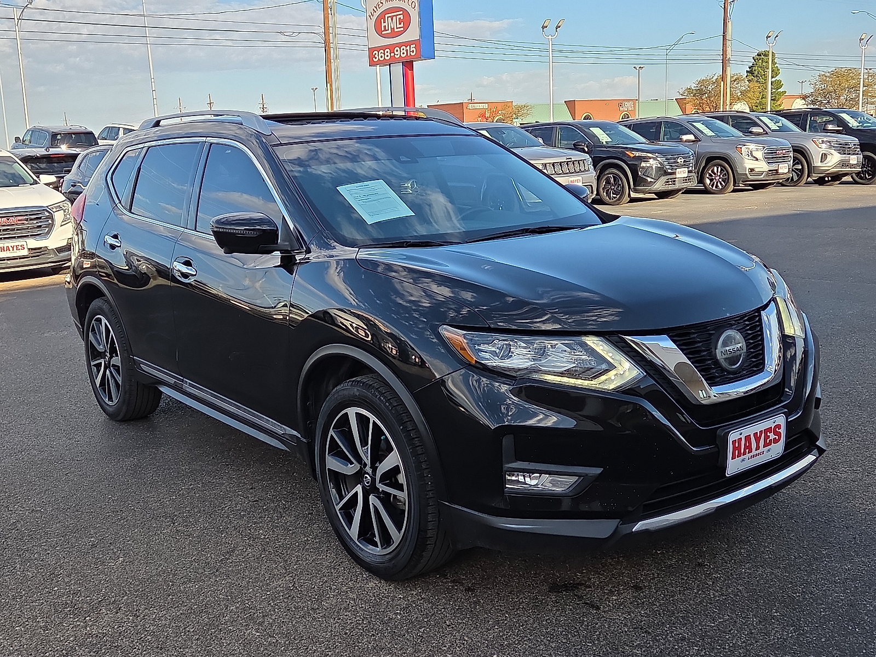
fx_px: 936
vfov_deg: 38.7
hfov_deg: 50.1
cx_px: 438
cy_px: 328
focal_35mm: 37
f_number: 1.8
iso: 25
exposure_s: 1/769
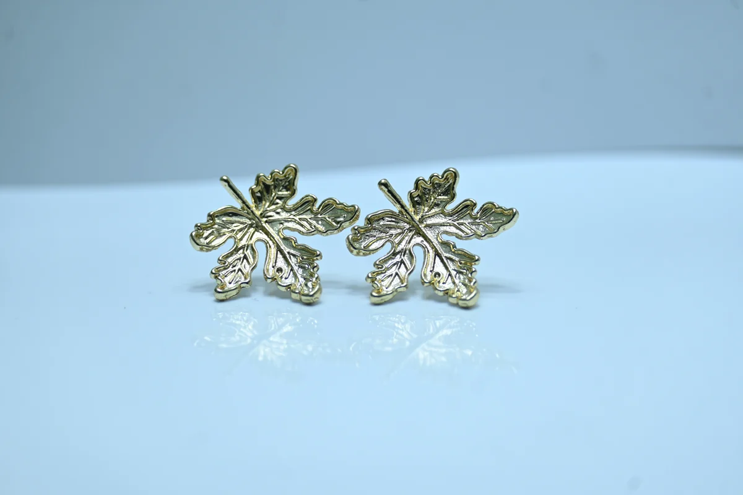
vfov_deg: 6.5
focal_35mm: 210
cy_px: 248
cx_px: 372
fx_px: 4334
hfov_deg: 9.8
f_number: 6.3
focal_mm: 140
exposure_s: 1/60
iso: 100
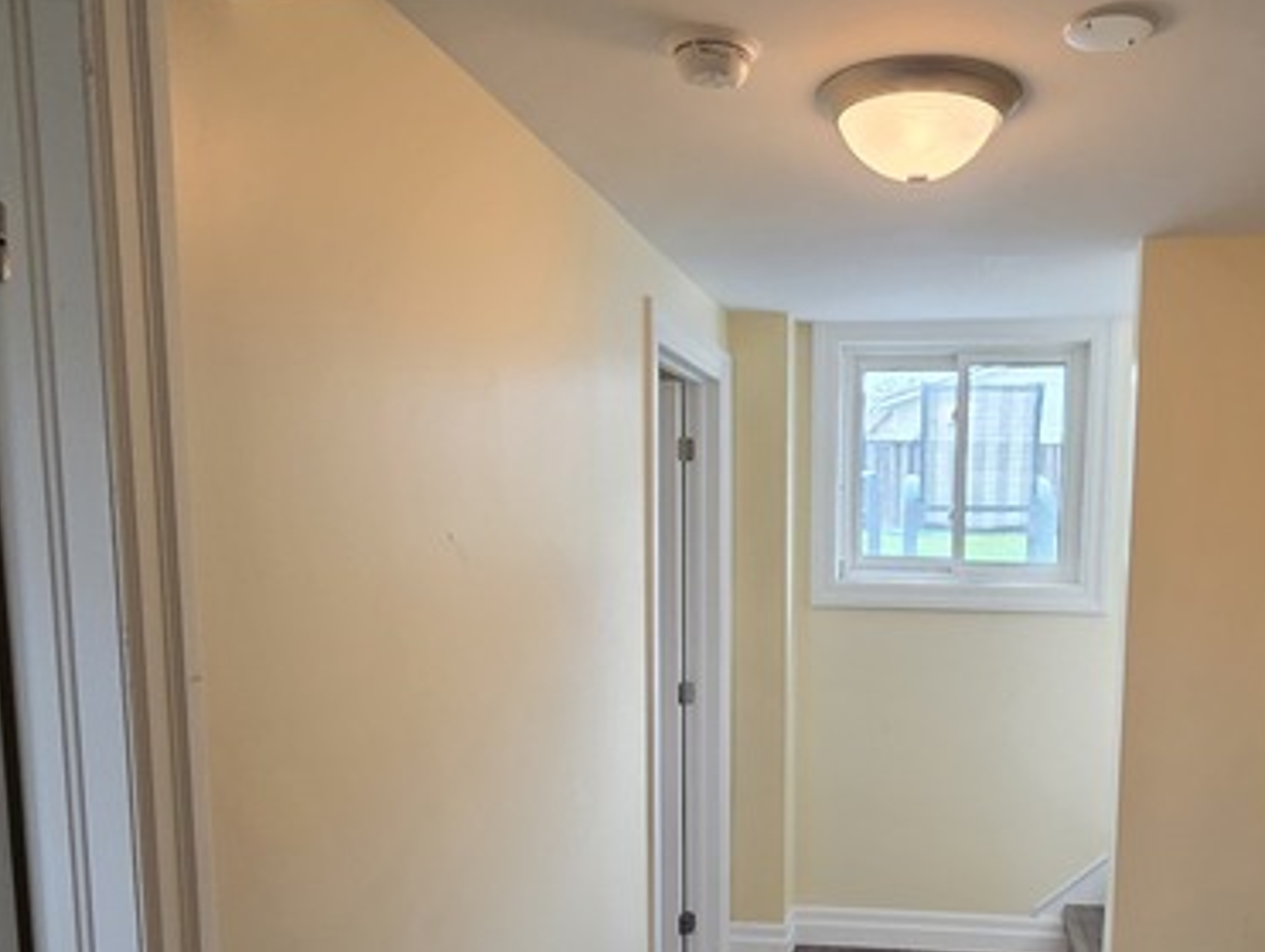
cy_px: 679
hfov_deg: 62.3
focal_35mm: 28
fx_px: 1024
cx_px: 812
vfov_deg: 48.4
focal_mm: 2.2
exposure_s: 1/60
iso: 200
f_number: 2.2
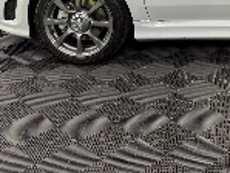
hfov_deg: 26.6
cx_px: 255
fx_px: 446
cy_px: -60
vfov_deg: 19.9
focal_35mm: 67
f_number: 1.78
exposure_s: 1/50
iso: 125
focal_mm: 6.76
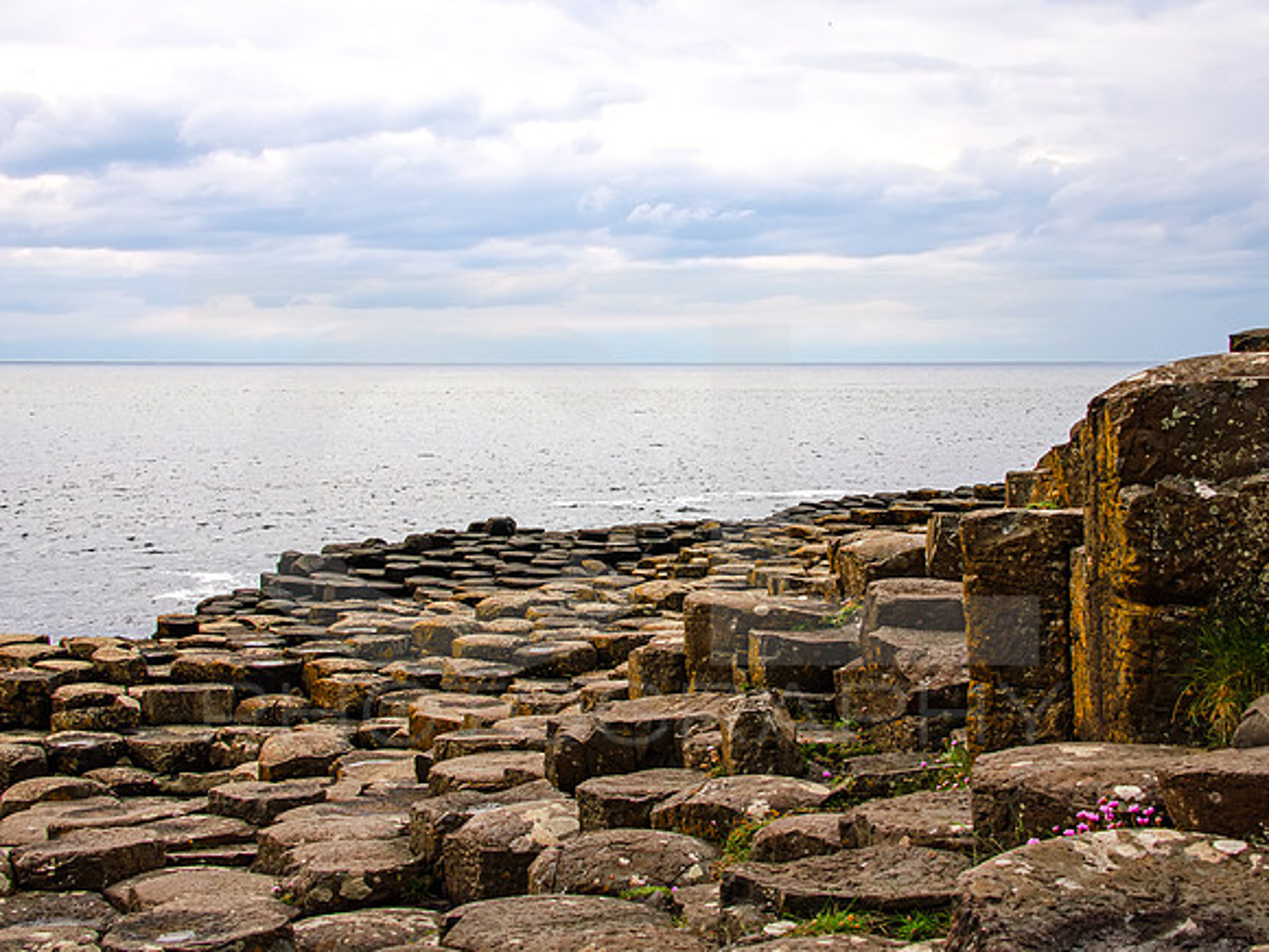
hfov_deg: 33.0
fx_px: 2137
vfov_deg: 25.1
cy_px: 475
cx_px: 713
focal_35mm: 58
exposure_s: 1/320
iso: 500
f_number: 18
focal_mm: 35
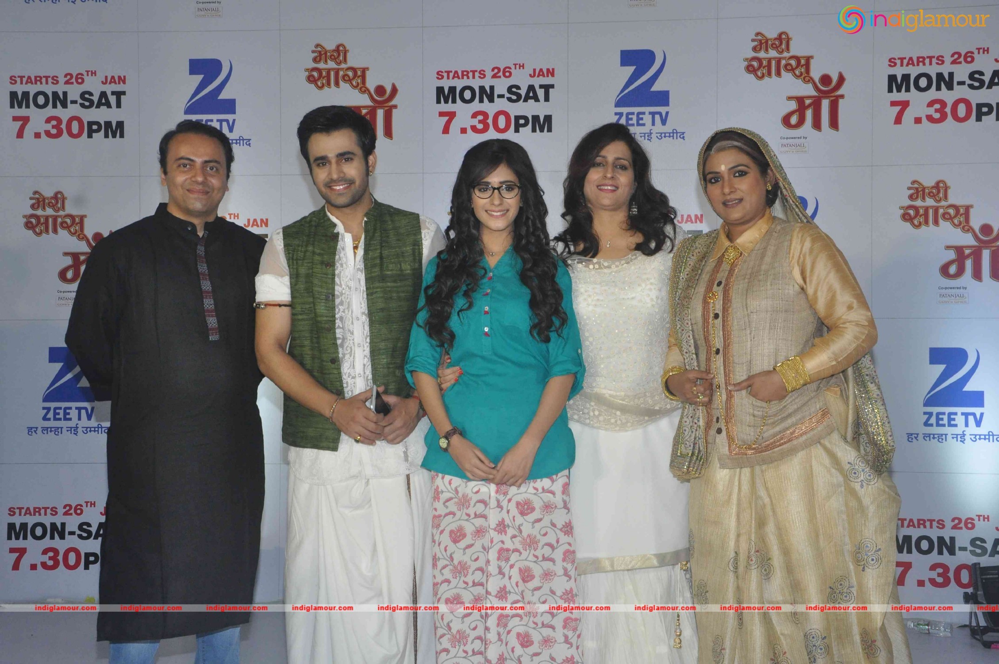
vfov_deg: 26.4
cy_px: 332
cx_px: 500
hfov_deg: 38.9
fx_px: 1414
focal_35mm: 51
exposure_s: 1/200
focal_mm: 34
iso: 1250
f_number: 10
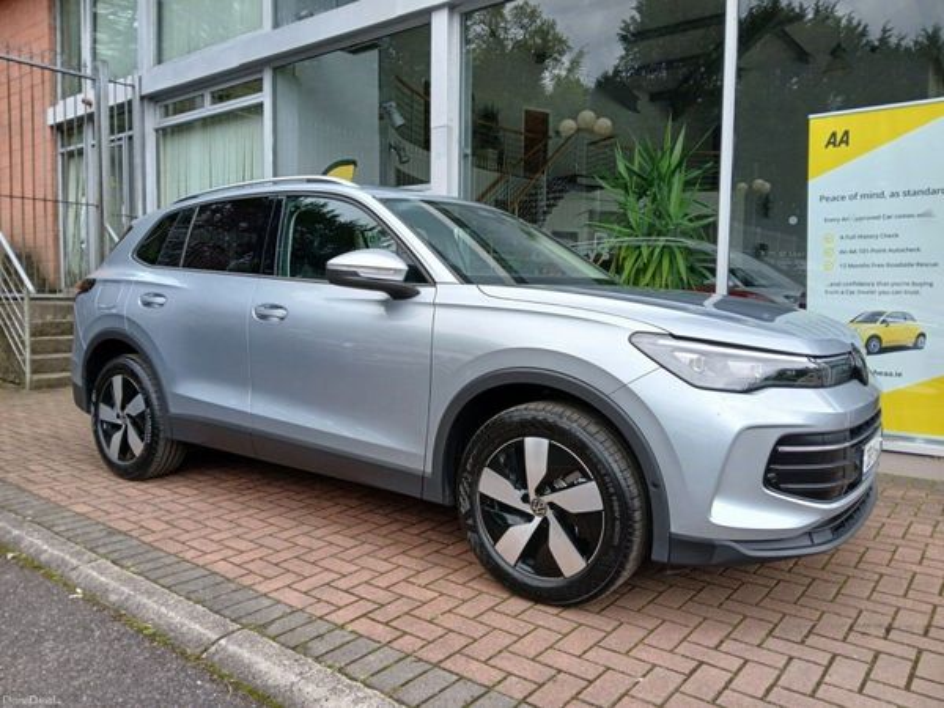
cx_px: 472
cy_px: 354
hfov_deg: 67.3
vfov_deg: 53.1
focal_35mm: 26
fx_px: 709
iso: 20
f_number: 1.8
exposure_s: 1/100
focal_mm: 3.98
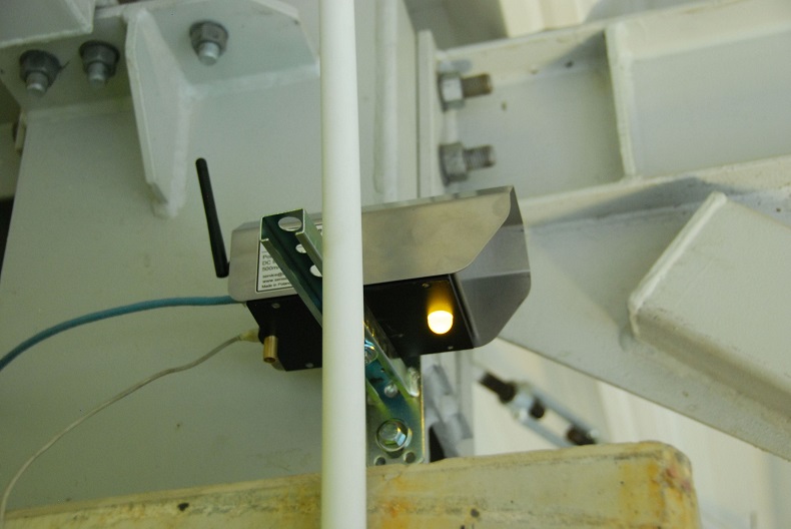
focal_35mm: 66
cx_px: 396
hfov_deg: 30.5
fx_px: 1451
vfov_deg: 20.6
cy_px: 264
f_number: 4.5
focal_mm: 44
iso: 640
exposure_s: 1/1.6
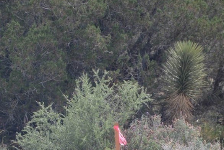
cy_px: 118
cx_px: 126
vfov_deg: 4.7
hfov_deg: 7.1
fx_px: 1817
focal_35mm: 292
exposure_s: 1/500
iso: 360
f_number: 5.6
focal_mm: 105
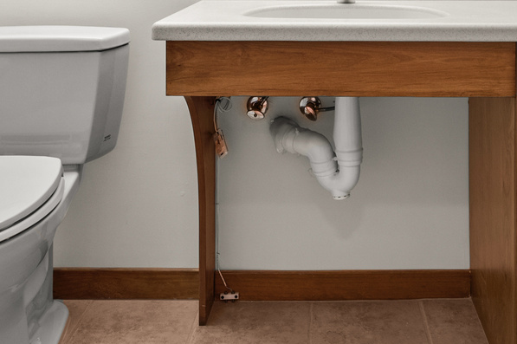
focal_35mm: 48
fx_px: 689
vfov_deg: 25.2
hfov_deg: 40.8
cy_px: -68
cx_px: 326
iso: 500
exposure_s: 1/6
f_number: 7.1
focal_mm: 14
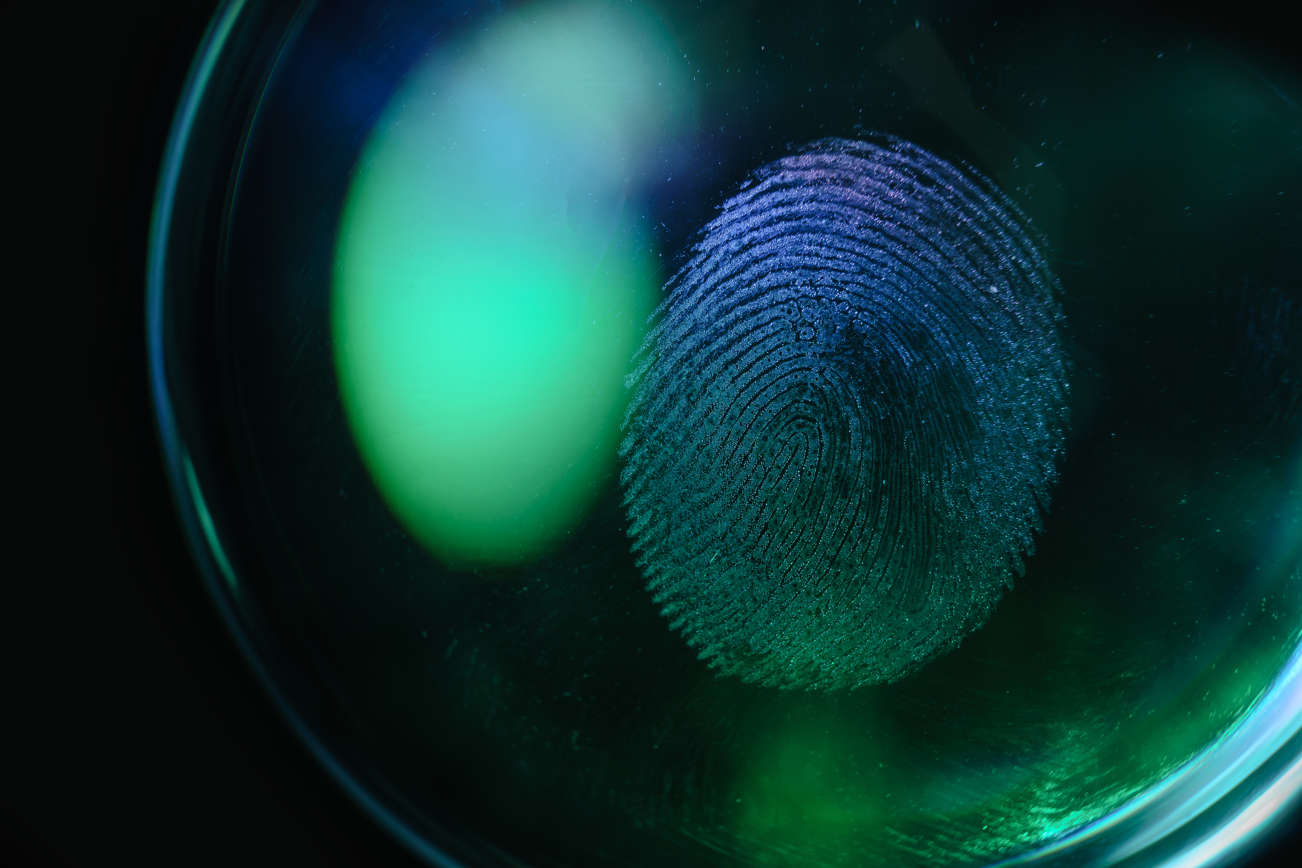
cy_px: 434
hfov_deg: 55.8
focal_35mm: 34
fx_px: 1230
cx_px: 651
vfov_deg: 38.9
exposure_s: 1
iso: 100
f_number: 14
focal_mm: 34
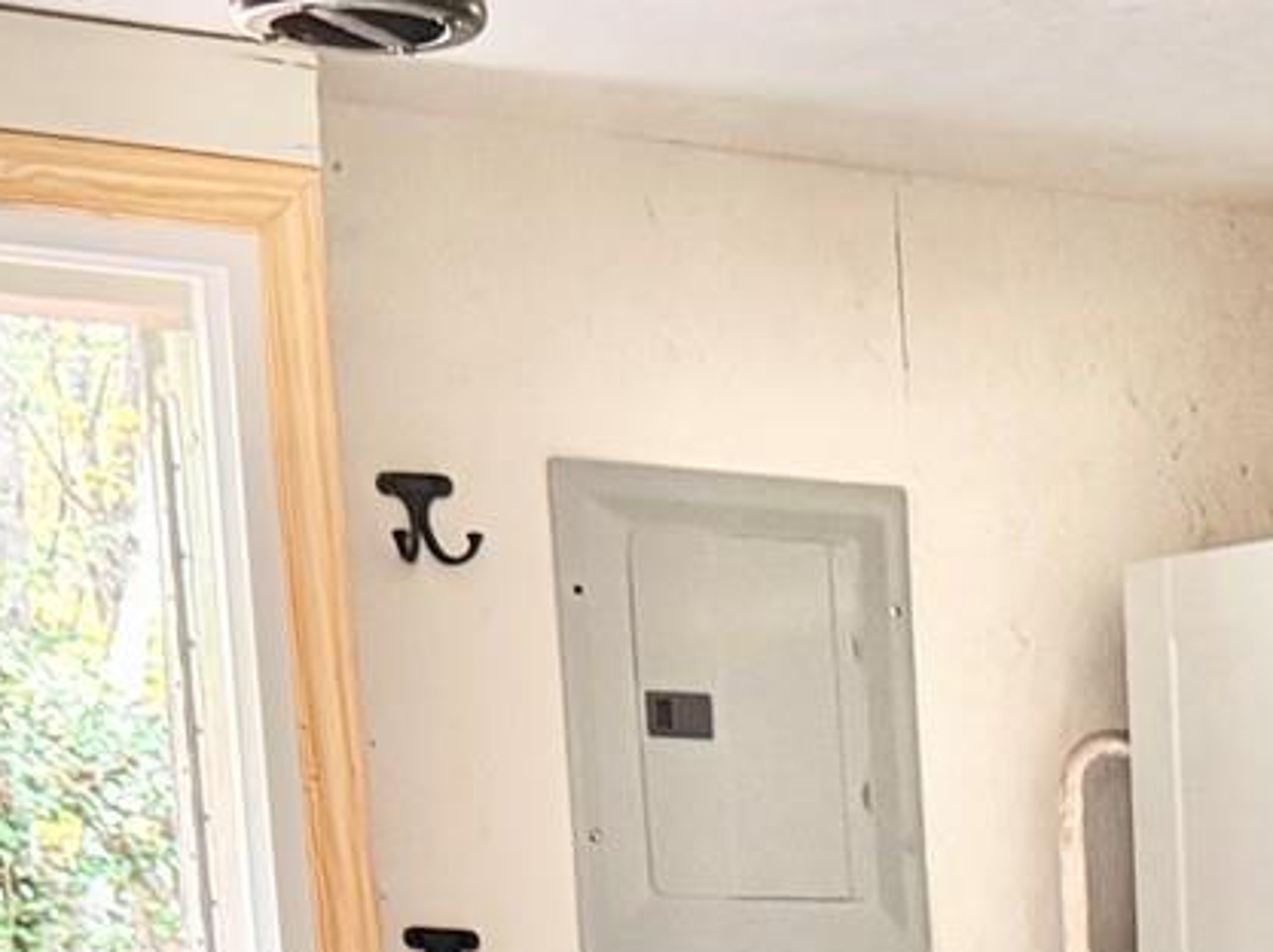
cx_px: 1450
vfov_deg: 11.1
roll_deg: +1.6
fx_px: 4336
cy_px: 2023
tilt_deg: -11.9
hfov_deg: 16.2
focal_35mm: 118
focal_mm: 6.76
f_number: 1.78
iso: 400
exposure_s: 1/60
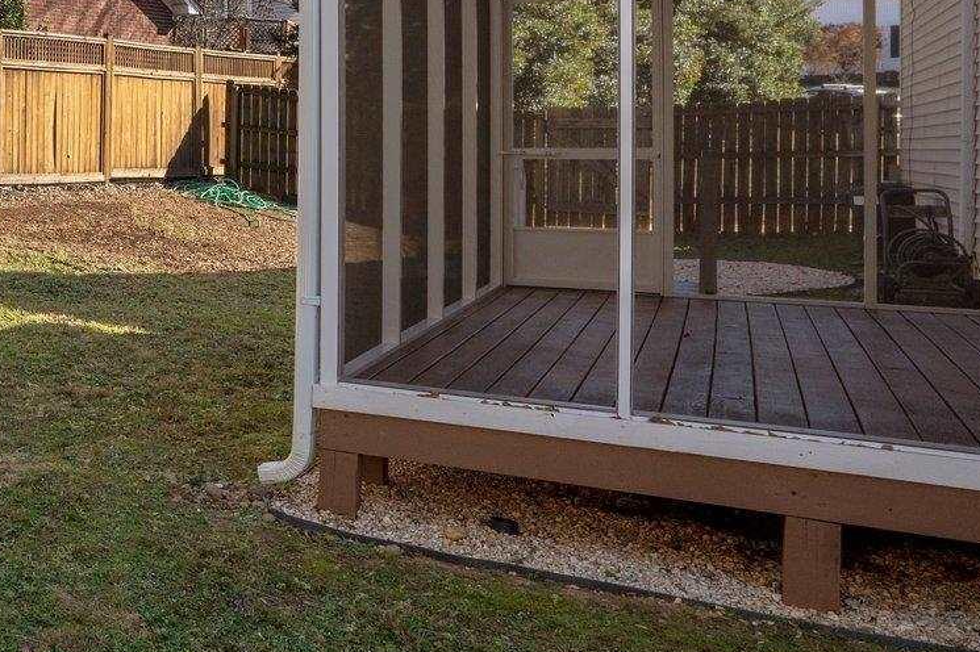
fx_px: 1197
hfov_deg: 33.2
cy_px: 153
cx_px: -285
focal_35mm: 44
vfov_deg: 29.9
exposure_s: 1/250
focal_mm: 16
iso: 200
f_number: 8
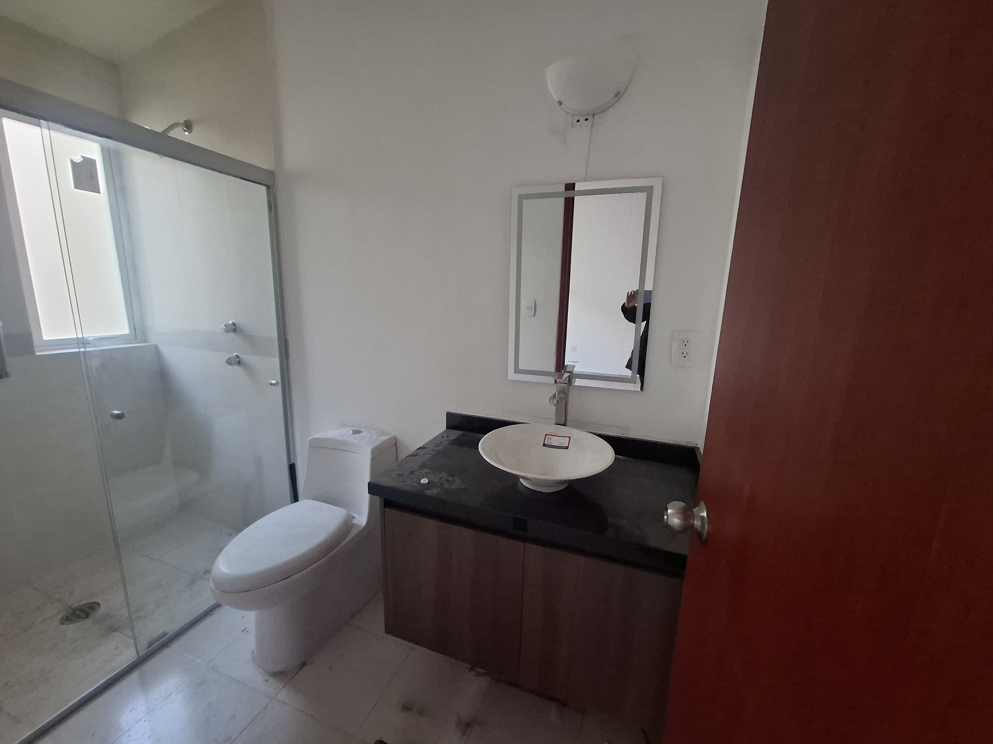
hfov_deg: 106.2
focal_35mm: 13
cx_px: 496
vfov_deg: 89.9
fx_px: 373
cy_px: 372
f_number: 2.2
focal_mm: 1.74
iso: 320
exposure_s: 1/24
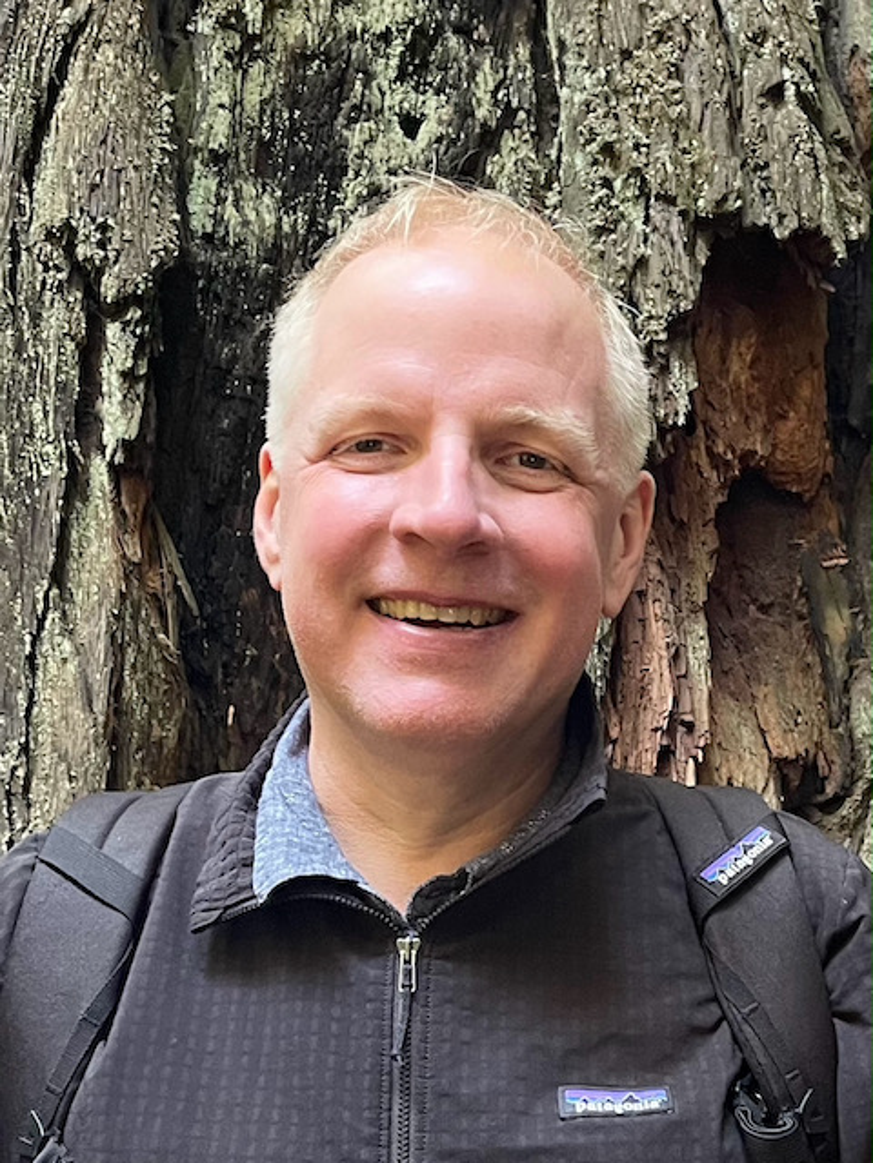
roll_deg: +1.6
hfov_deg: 53.1
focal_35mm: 26
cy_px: 582
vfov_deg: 67.3
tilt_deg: +5.4
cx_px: 436
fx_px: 874
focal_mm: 5.1
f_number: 1.6
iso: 250
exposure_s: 1/60
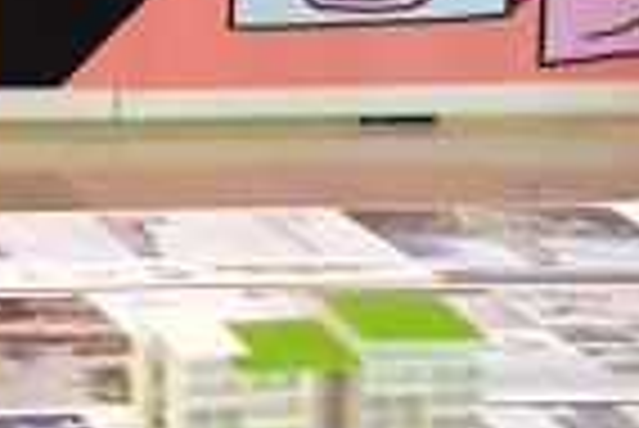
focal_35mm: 203
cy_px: -313
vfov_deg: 6.6
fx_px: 3607
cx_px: -792
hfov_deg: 9.3
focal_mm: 24
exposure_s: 1/250
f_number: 5
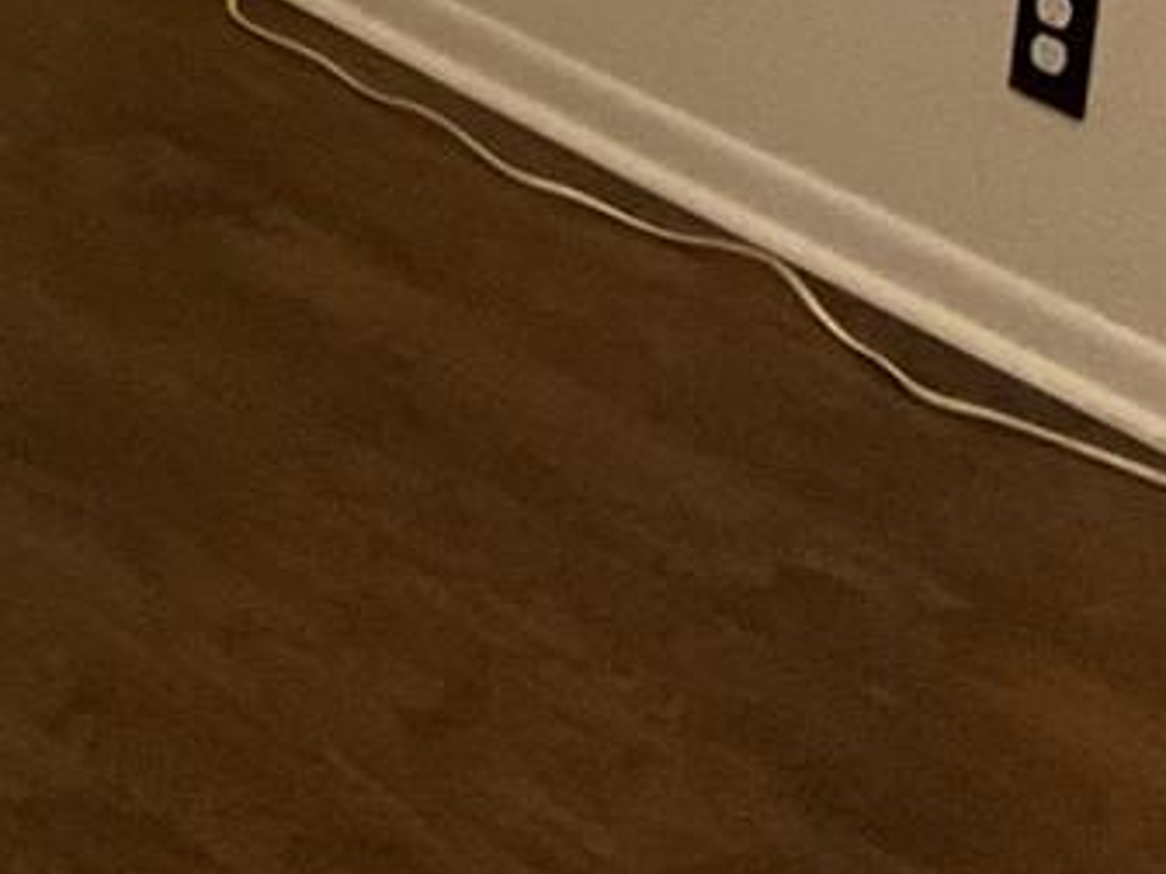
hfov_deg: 13.1
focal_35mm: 138
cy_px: -1061
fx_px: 4648
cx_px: -833
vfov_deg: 9.7
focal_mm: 3
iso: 250
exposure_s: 1/60
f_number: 1.8
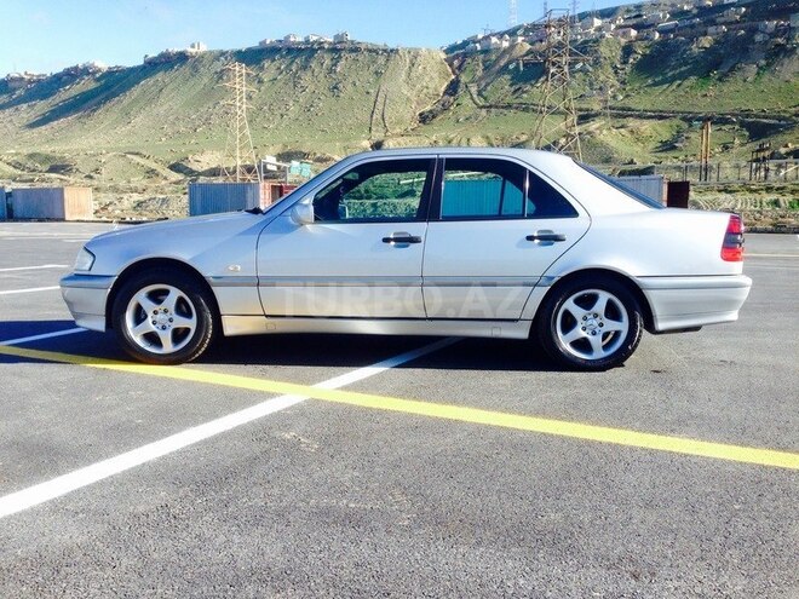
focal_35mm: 33
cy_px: 300
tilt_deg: -6.6
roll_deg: -0.2
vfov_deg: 42.9
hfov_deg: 55.4
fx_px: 762
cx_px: 400
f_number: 2.4
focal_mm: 4.12
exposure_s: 1/669
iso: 50
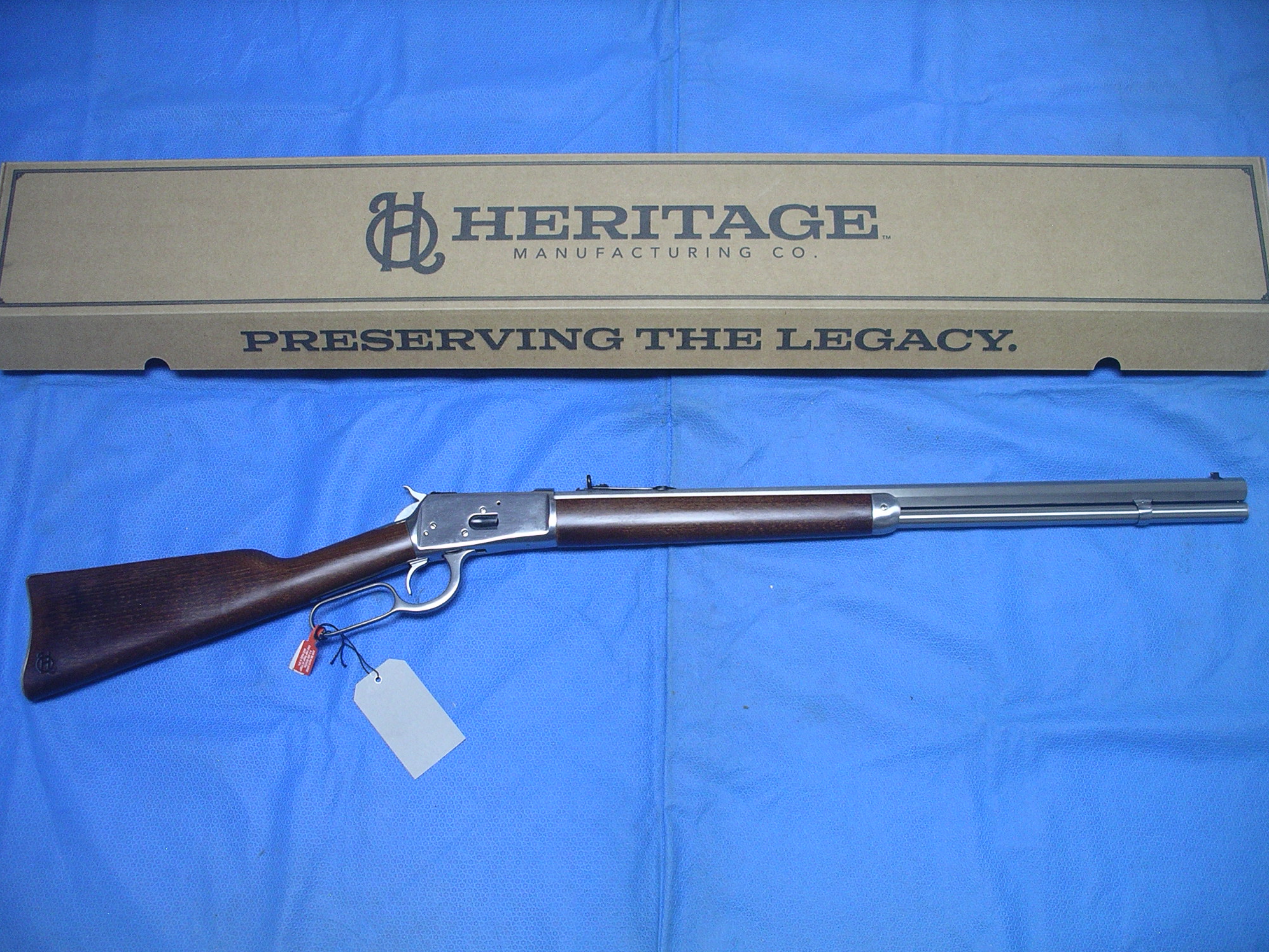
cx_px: 626
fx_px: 1393
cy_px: 486
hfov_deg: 49.0
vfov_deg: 37.7
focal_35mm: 38
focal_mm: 7.8
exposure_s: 1/40
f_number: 2.8
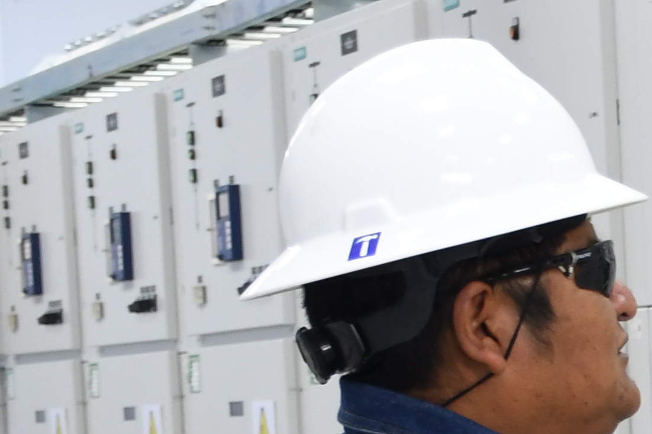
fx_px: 3676
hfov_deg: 9.3
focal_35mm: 203
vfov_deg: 6.7
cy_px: 657
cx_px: 1406
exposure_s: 1/50
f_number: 4
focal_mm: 27
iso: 640
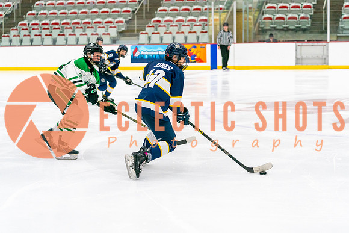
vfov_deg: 17.8
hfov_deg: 26.5
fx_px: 742
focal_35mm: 76
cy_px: 116
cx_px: 191
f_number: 2.8
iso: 3200
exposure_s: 1/1250
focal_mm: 70
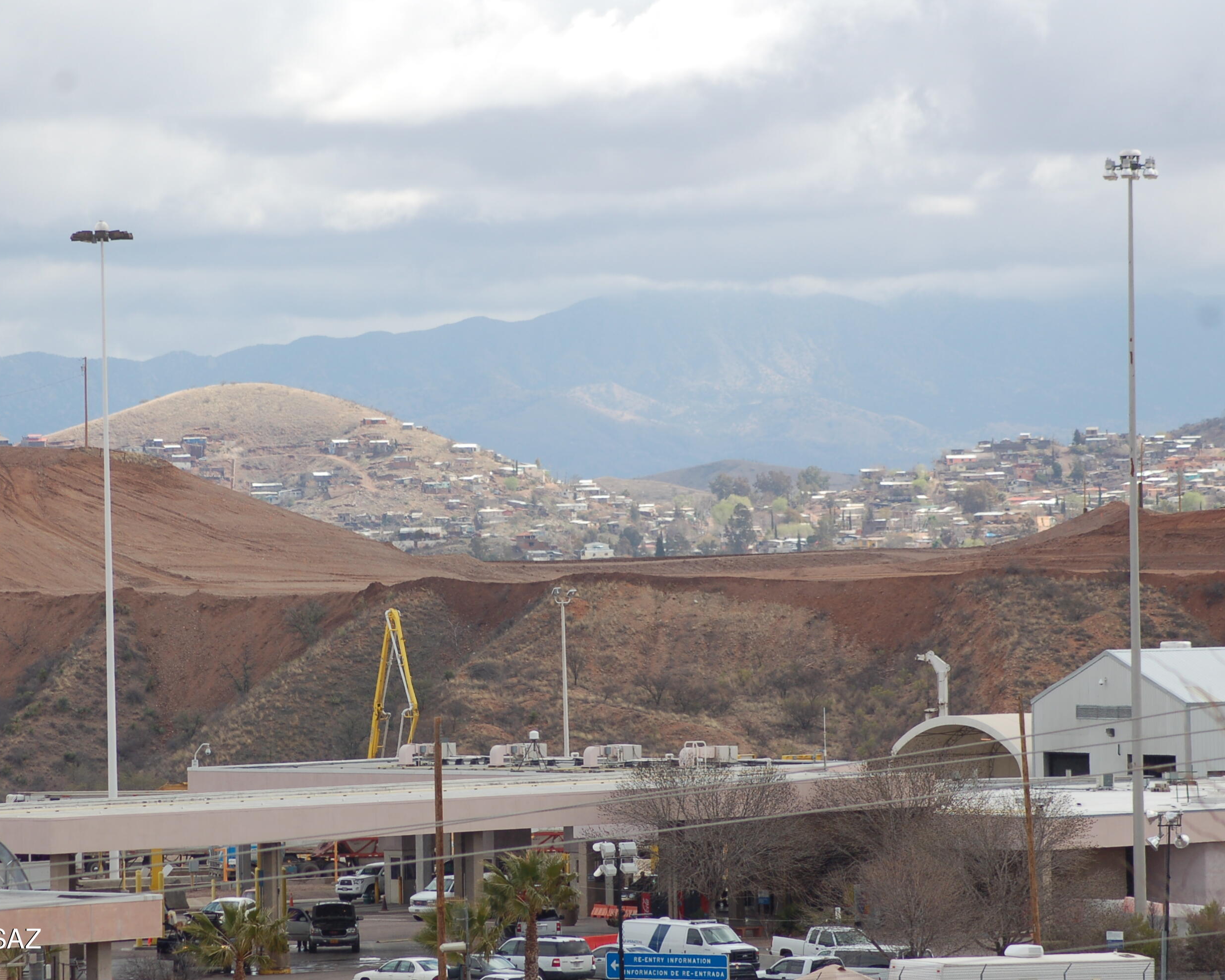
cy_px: 491
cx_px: 583
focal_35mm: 221
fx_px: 8013
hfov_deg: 8.7
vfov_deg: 7.0
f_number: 5.6
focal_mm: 130
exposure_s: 1/500
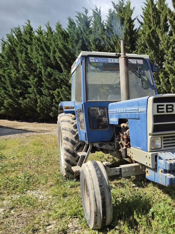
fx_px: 229
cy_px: 126
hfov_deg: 40.8
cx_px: 128
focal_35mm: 34
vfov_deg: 53.9
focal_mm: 5.4
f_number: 1.8
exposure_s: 1/3264
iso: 80
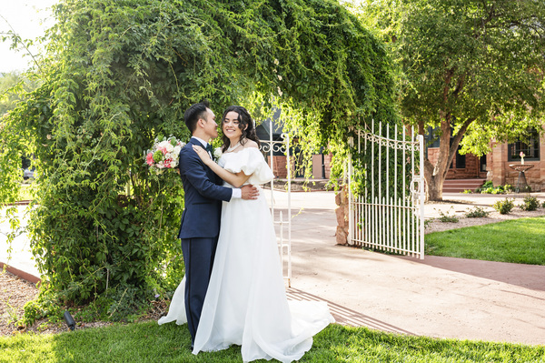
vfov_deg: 37.8
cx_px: 272
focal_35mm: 35
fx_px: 529
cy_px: 182
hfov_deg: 54.5
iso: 125
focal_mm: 35
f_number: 4
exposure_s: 1/320
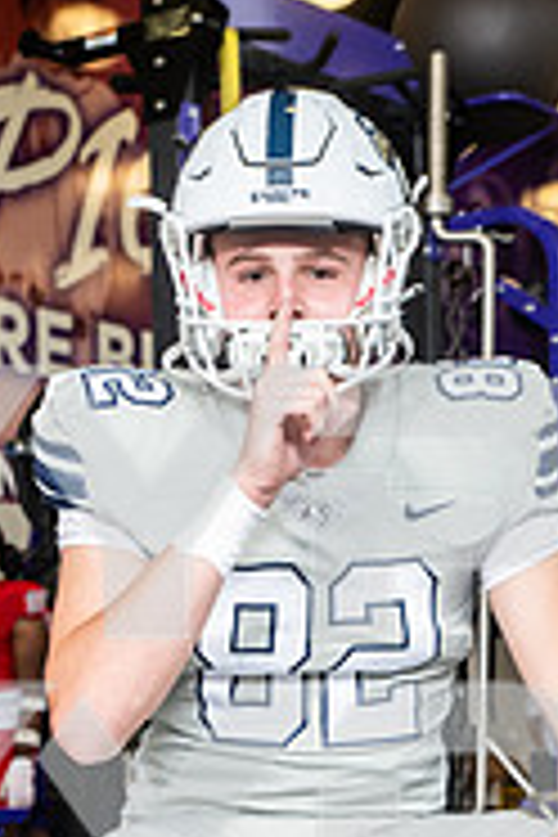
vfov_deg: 18.0
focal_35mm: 111
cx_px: 266
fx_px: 2581
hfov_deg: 12.3
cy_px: 824
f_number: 5.6
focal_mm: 46
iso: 500
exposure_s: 1/250
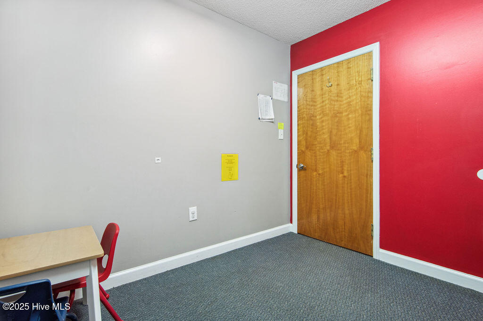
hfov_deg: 93.3
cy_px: 160
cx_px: 242
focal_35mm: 17
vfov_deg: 70.3
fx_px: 228
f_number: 8
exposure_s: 1/20
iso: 1100
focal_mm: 17
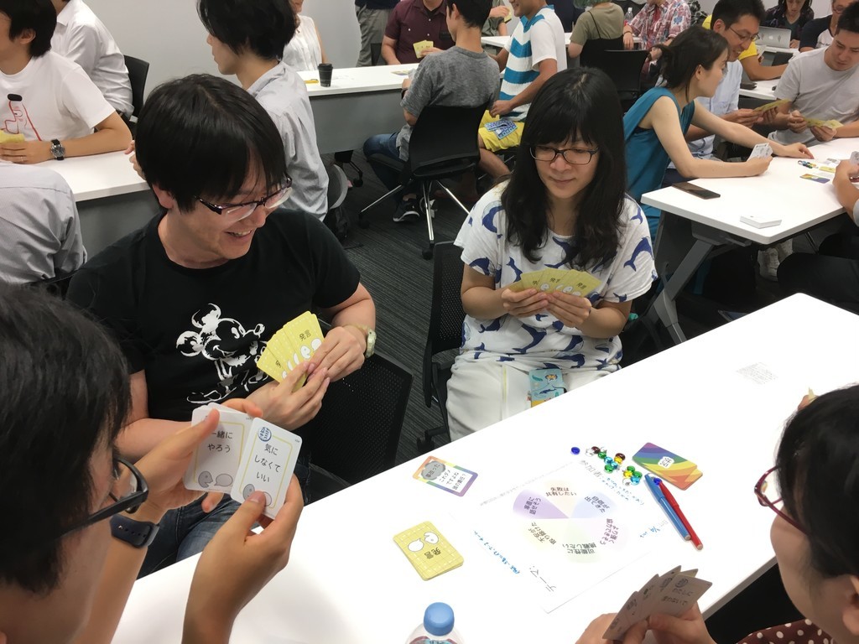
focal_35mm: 29
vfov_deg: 48.2
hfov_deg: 61.7
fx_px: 720
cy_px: 322
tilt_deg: -26.9
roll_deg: -3.8
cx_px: 430
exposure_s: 1/30
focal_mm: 4.15
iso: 50
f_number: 2.2
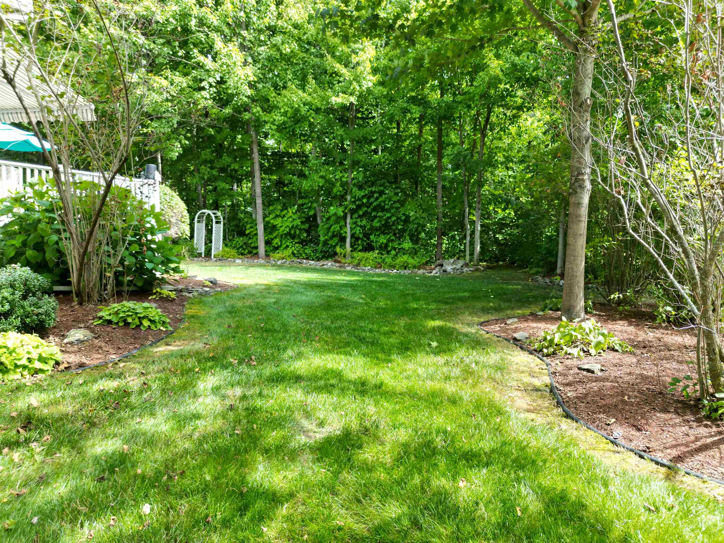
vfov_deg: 56.8
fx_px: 502
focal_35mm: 24
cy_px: 272
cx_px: 362
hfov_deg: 71.6
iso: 120
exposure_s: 1/400
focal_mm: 6.72
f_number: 1.7
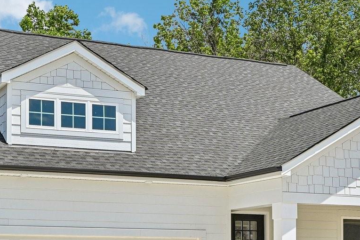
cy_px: 204
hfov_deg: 24.5
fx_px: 830
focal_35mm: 83
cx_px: 200
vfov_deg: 16.3
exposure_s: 1/200
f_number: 8
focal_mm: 21
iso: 64
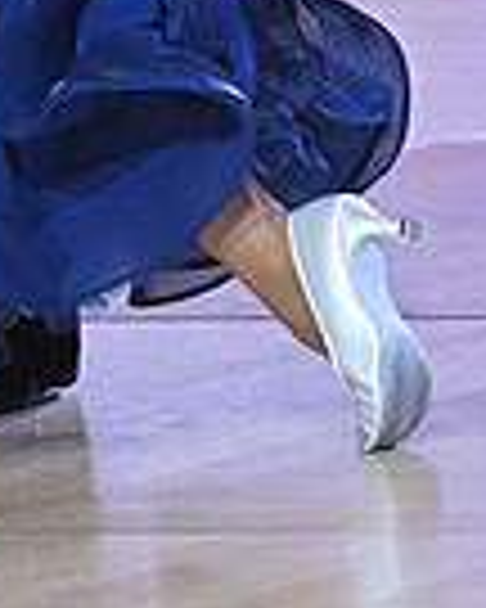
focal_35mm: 808
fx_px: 14528
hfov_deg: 1.9
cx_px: -61
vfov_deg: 2.4
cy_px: -635
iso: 4000
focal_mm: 200
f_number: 6.3
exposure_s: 1/400
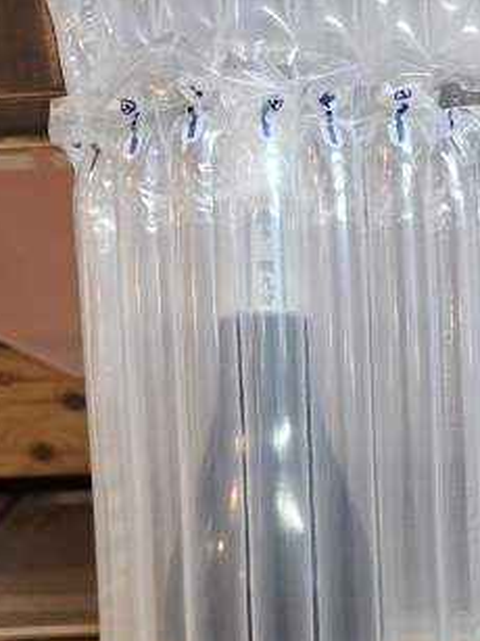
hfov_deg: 39.4
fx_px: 666
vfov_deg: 48.9
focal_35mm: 36
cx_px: 292
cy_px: 497
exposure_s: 1/120
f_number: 1.7
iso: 1000
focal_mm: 6.3
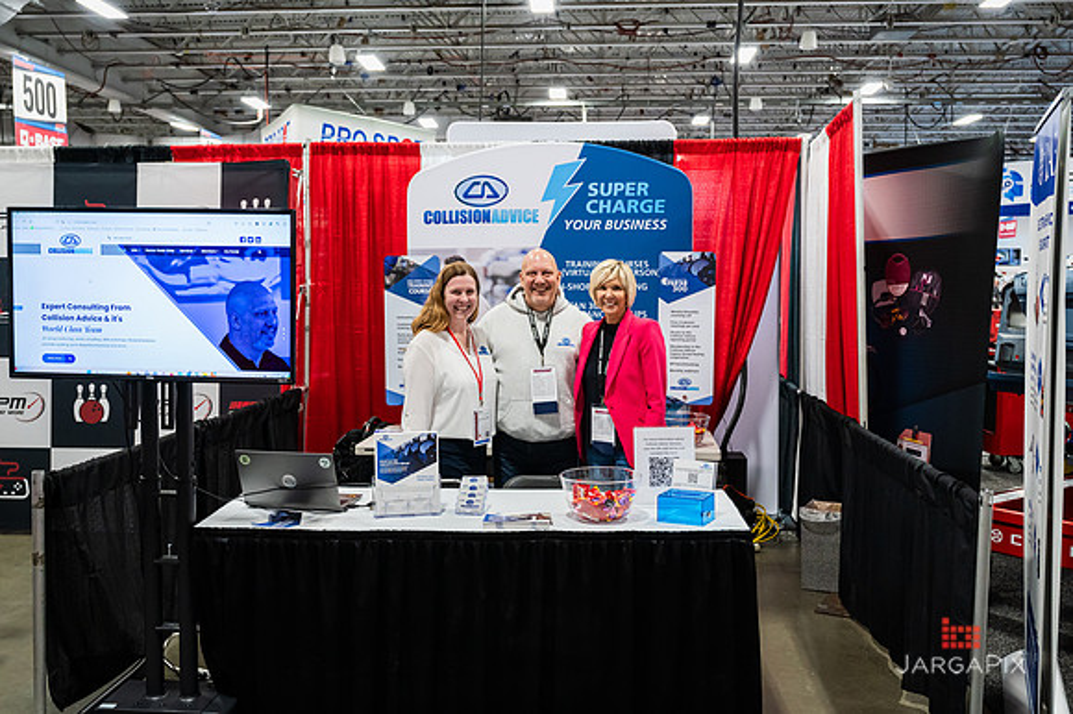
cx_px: 536
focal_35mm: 33
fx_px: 981
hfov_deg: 57.4
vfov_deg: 40.0
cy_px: 355
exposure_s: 1/200
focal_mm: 32
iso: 3200
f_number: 4
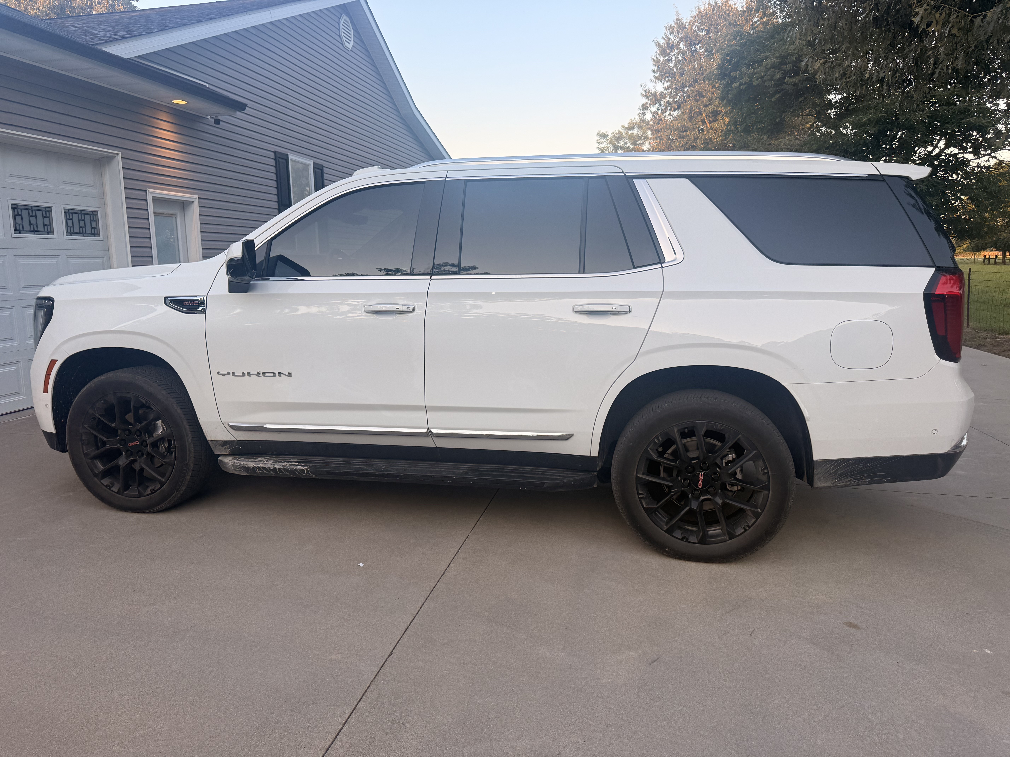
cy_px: 378
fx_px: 700
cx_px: 505
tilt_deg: -8.4
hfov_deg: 71.6
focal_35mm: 24
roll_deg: +0.6
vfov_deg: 56.8
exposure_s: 1/551
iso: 100
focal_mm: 6.76
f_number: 1.78
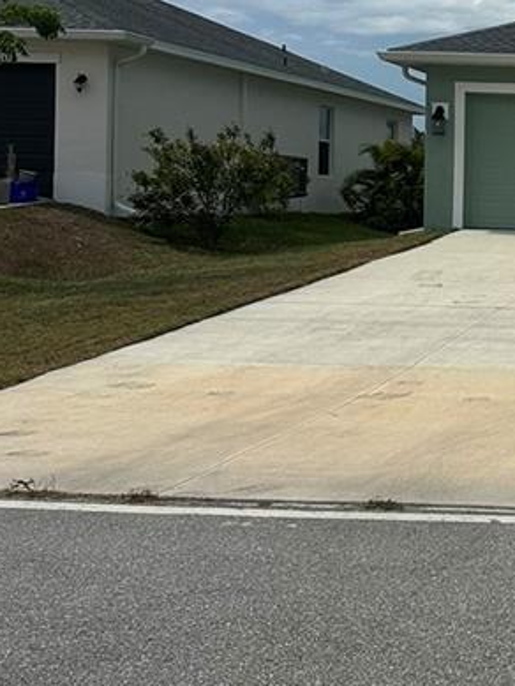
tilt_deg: -0.9
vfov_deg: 26.2
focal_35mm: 74
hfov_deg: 17.9
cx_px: 757
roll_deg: -2.7
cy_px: 238
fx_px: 1467
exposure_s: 1/13699
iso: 80
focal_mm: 6.86
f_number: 1.78
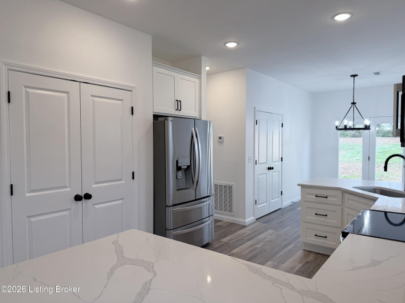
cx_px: 202
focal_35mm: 24
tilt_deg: -2.0
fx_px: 281
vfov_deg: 56.8
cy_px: 152
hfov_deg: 71.6
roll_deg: +0.8
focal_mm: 6.76
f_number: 1.78
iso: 80
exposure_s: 1/171
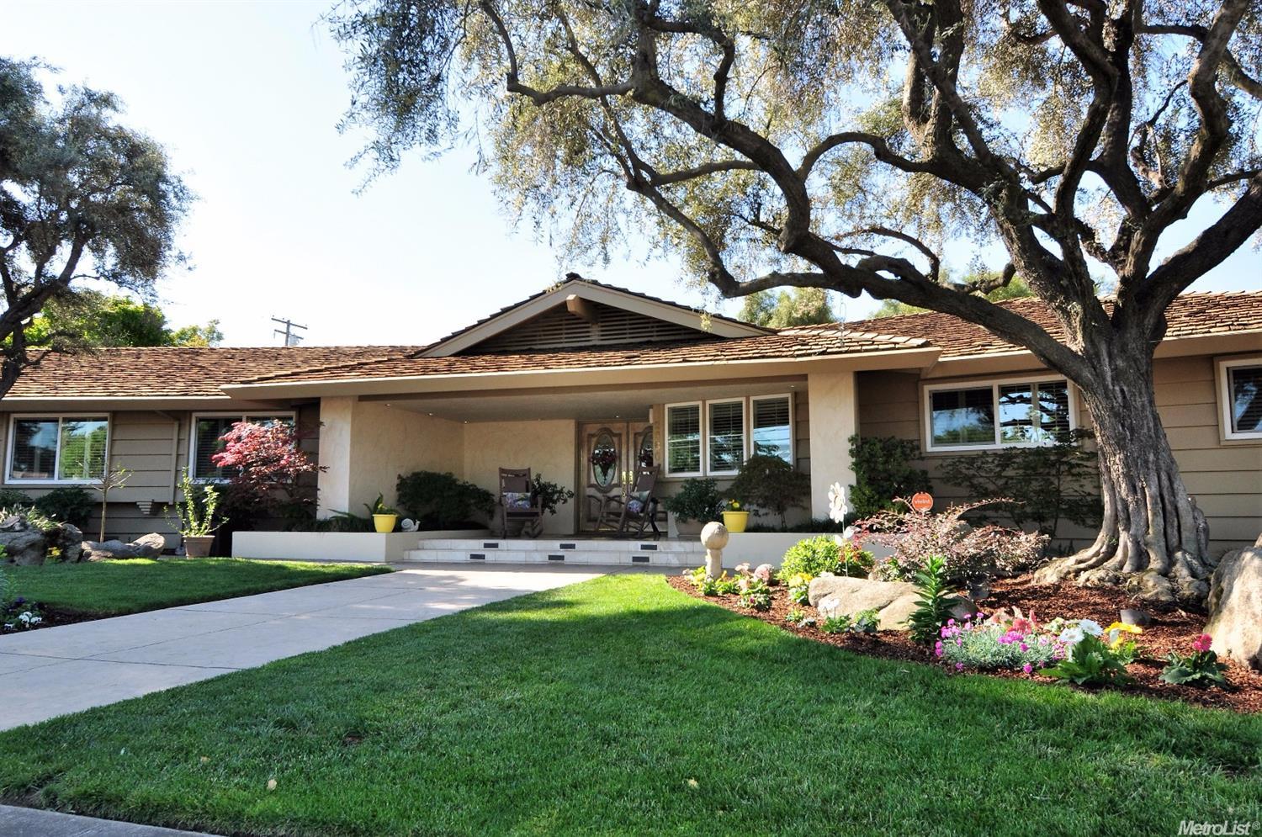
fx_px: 787
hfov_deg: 77.4
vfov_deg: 56.0
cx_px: 631
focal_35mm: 22
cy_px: 418
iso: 400
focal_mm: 15
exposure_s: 1/200
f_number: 10
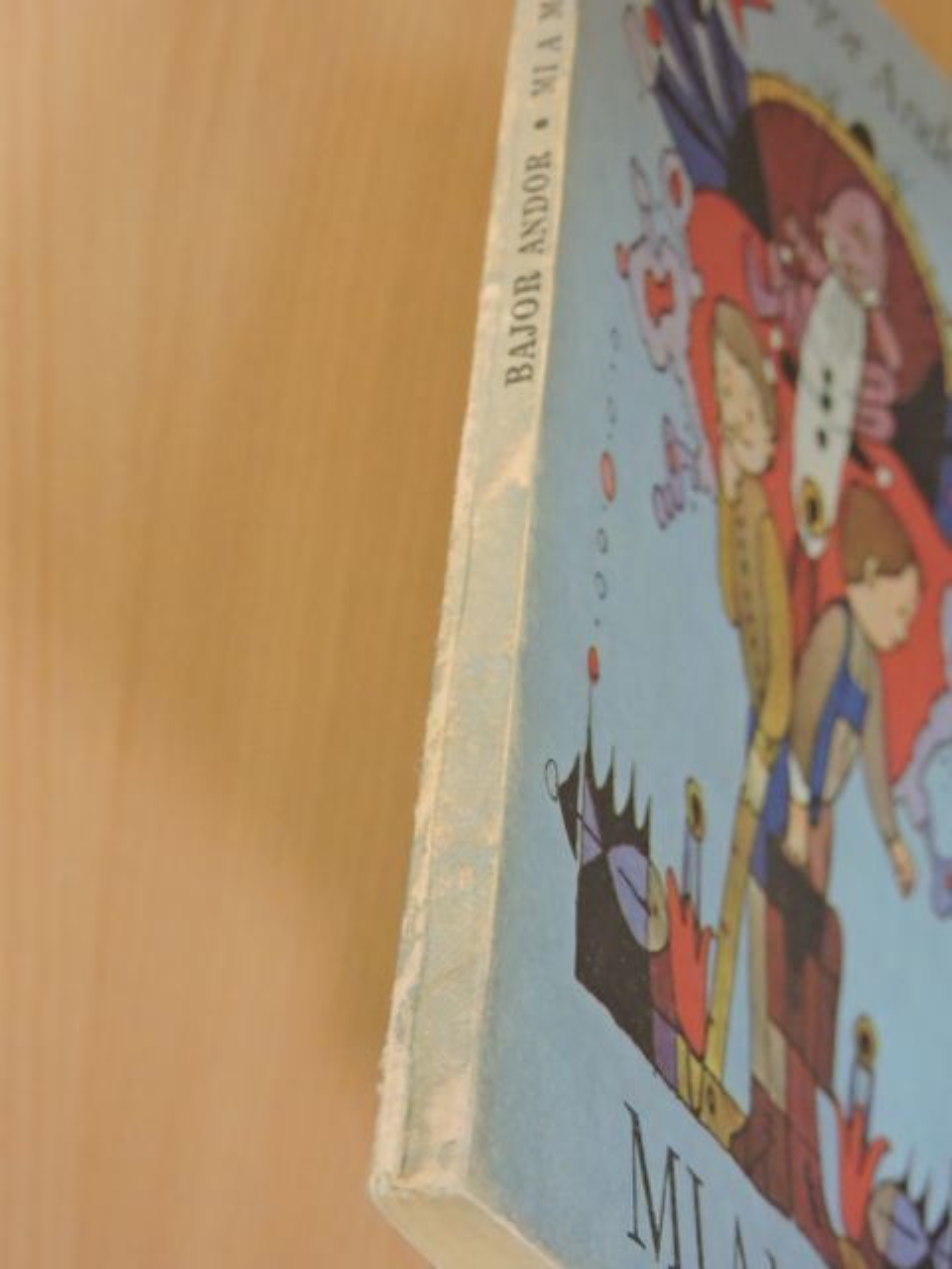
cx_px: 476
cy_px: 634
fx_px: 2017
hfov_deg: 26.6
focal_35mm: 55
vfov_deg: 34.9
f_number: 4
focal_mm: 9.9
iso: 720
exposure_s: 1/25
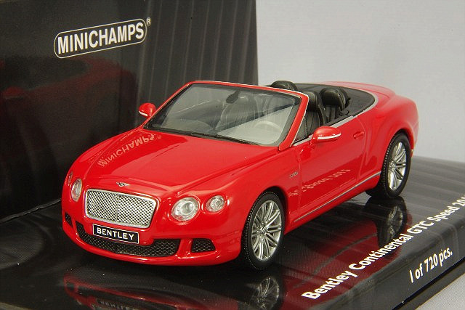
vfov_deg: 12.2
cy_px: 155
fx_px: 1447
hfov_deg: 18.3
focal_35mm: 112
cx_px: 232
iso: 400
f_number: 32
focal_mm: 75
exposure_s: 1
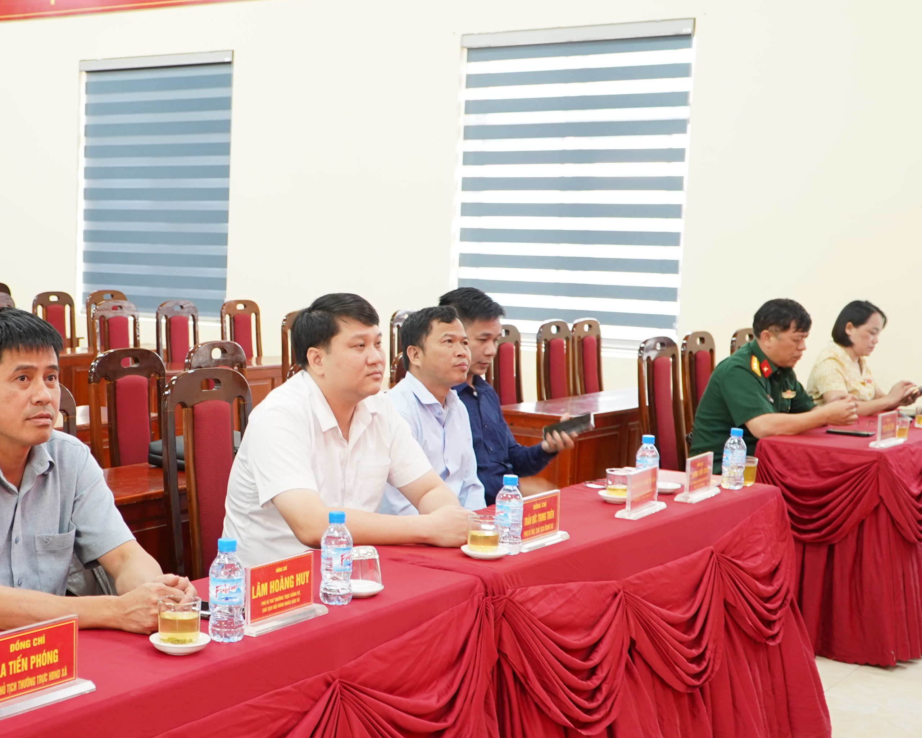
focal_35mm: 49
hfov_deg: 37.1
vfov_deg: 30.8
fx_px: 1337
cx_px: 231
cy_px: 375
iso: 400
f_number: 4
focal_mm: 23
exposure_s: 1/15
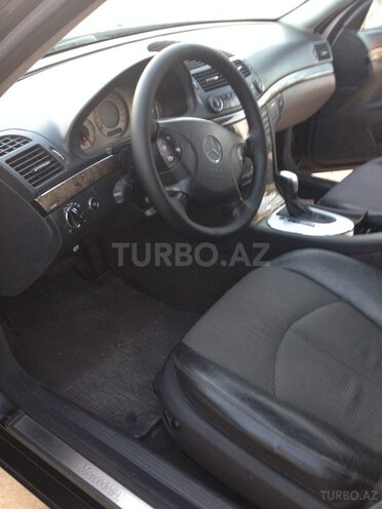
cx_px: 191
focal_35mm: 33
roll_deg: -1.9
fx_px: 486
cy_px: 254
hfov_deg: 42.9
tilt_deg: -32.3
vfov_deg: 55.4
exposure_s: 1/20
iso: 160
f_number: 2.4
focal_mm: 4.12
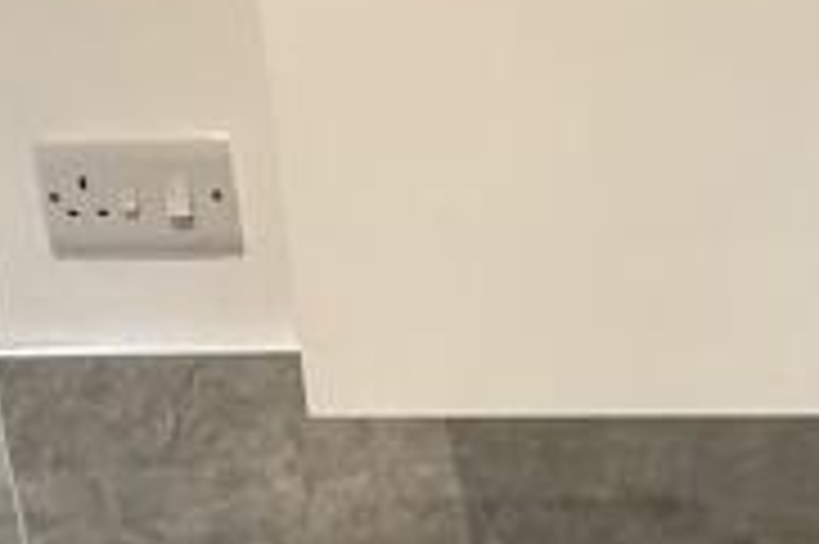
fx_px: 1864
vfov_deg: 16.4
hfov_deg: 23.6
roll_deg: +0.9
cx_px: 842
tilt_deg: -22.0
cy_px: 513
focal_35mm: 82
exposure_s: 1/100
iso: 250
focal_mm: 2.22
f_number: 2.2
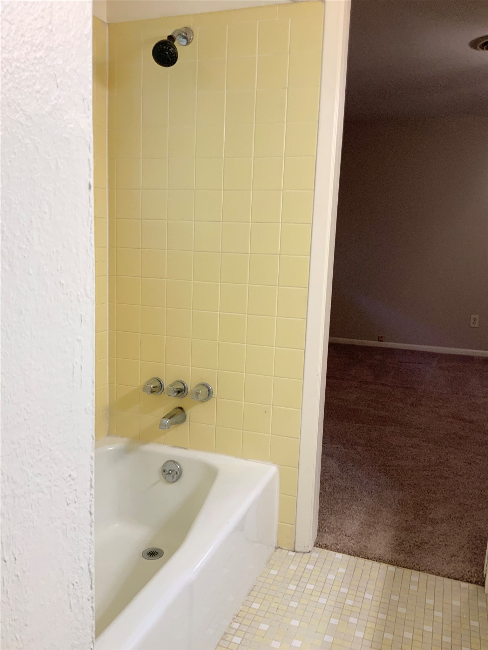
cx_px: 244
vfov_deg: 61.7
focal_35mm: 29
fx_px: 545
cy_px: 325
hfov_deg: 48.2
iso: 64
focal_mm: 3
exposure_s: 1/60
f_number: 1.8
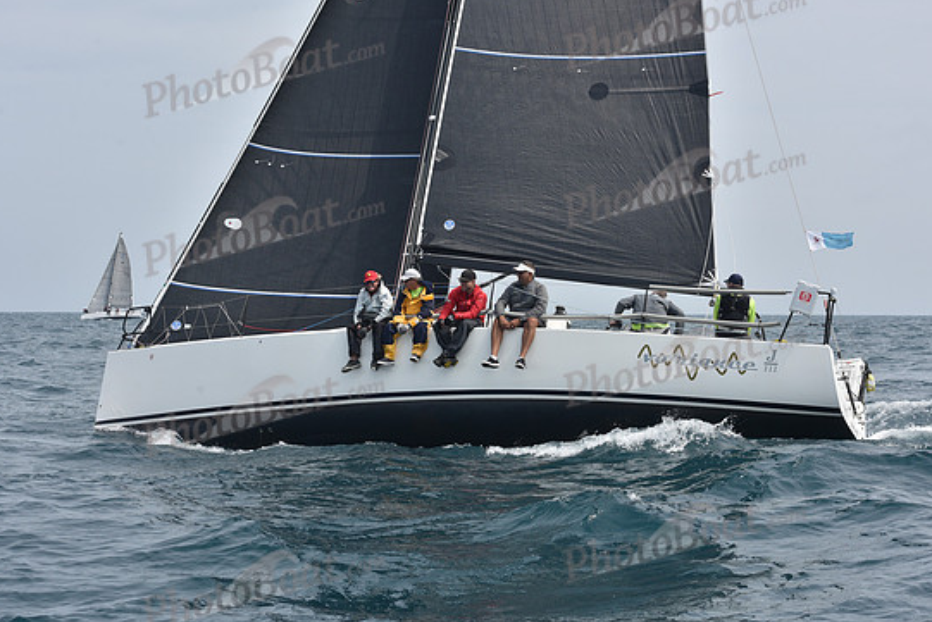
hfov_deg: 27.0
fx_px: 1942
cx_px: 475
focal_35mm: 75
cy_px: 297
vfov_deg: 18.2
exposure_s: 1/800
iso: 250
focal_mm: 70
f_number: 10
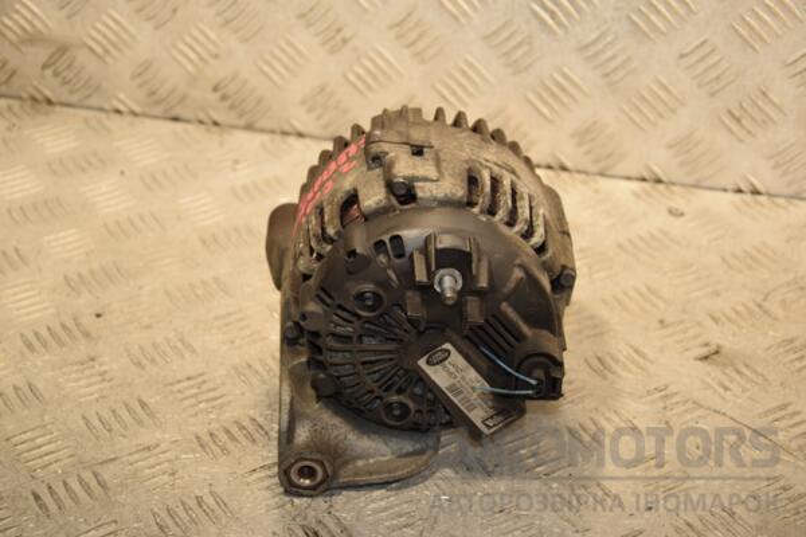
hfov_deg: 26.0
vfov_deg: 17.5
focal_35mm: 78
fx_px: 1746
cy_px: 268
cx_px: 403
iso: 800
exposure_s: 1/200
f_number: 5
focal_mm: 52
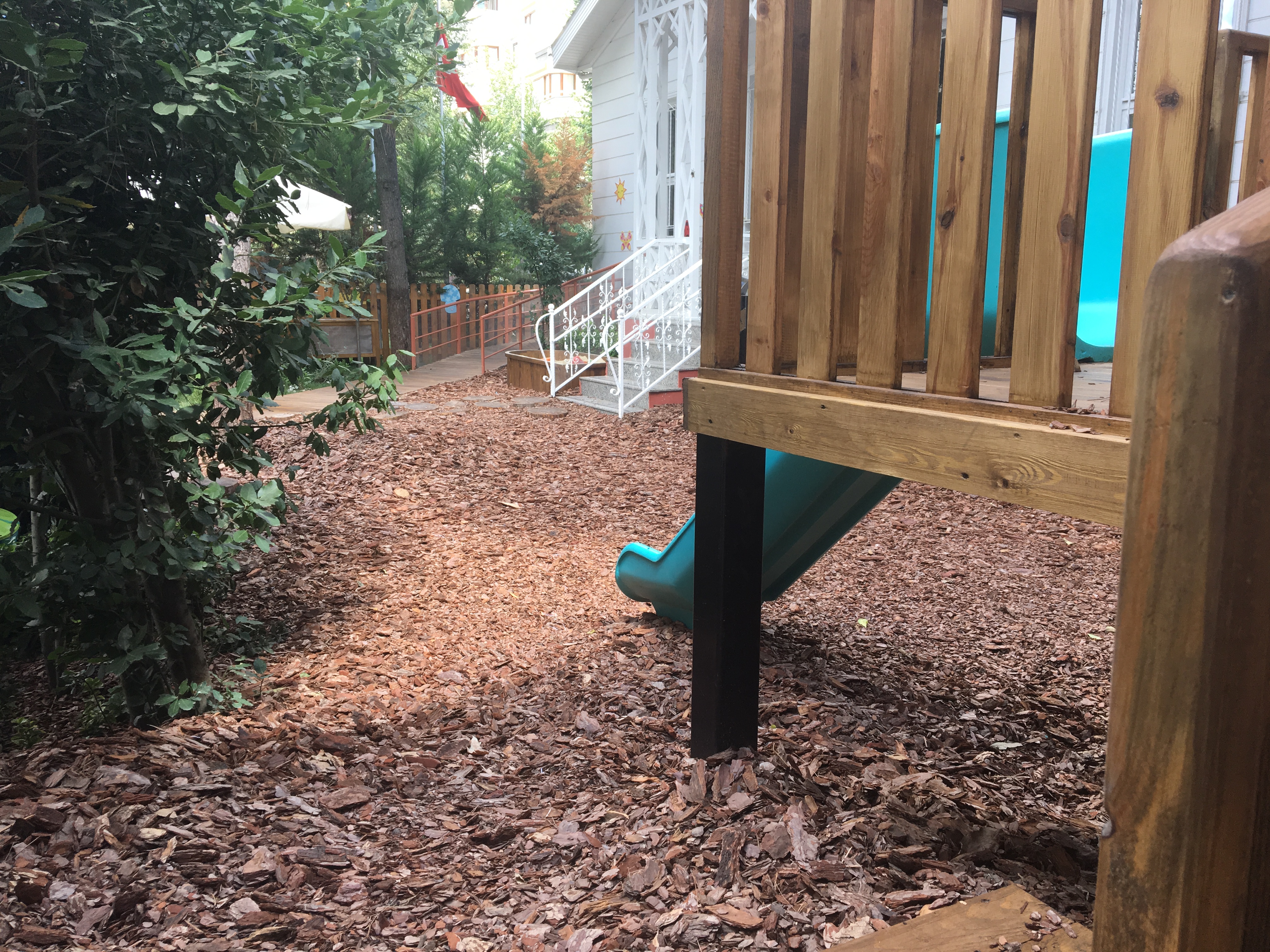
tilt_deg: -10.3
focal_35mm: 29
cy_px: 476
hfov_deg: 61.7
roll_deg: -1.3
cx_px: 635
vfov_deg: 48.2
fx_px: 1064
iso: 32
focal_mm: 4.15
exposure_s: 1/100
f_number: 2.2
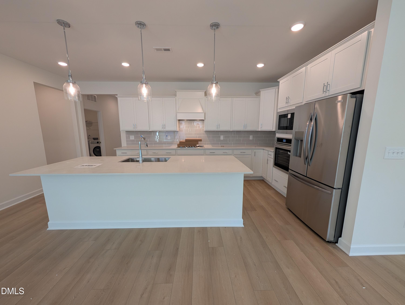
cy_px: 152
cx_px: 202
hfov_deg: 110.5
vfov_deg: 94.6
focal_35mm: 12
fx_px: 141
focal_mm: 2.02
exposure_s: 1/120
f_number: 1.7
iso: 76
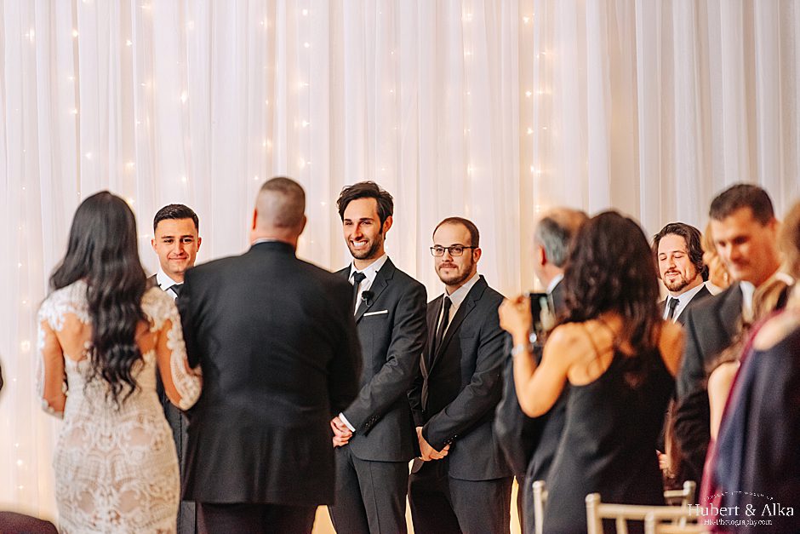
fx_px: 4445
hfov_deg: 10.3
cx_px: 400
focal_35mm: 200
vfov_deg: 6.9
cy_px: 267
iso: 640
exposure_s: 1/80
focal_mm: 200
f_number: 2.8
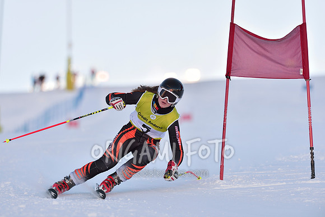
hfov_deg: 6.9
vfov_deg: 4.6
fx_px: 2707
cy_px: 108
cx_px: 162
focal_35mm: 300
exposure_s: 1/1250
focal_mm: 300
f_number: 4.5
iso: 100
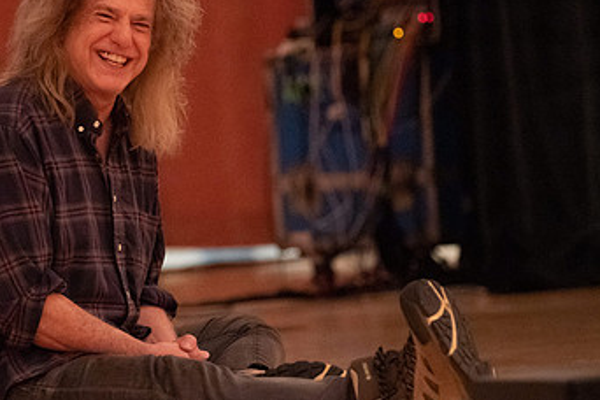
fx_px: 5650
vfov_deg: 4.1
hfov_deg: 6.1
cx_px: 102
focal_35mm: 339
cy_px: 162
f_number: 4.5
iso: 20000
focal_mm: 200
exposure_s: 1/160
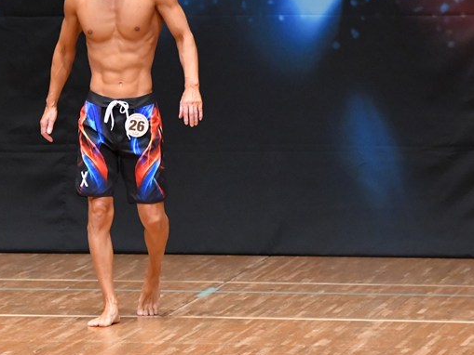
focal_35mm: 439
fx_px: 6013
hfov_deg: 4.5
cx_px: 144
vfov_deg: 3.4
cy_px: 123
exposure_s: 1/400
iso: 8000
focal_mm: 200
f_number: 5.6
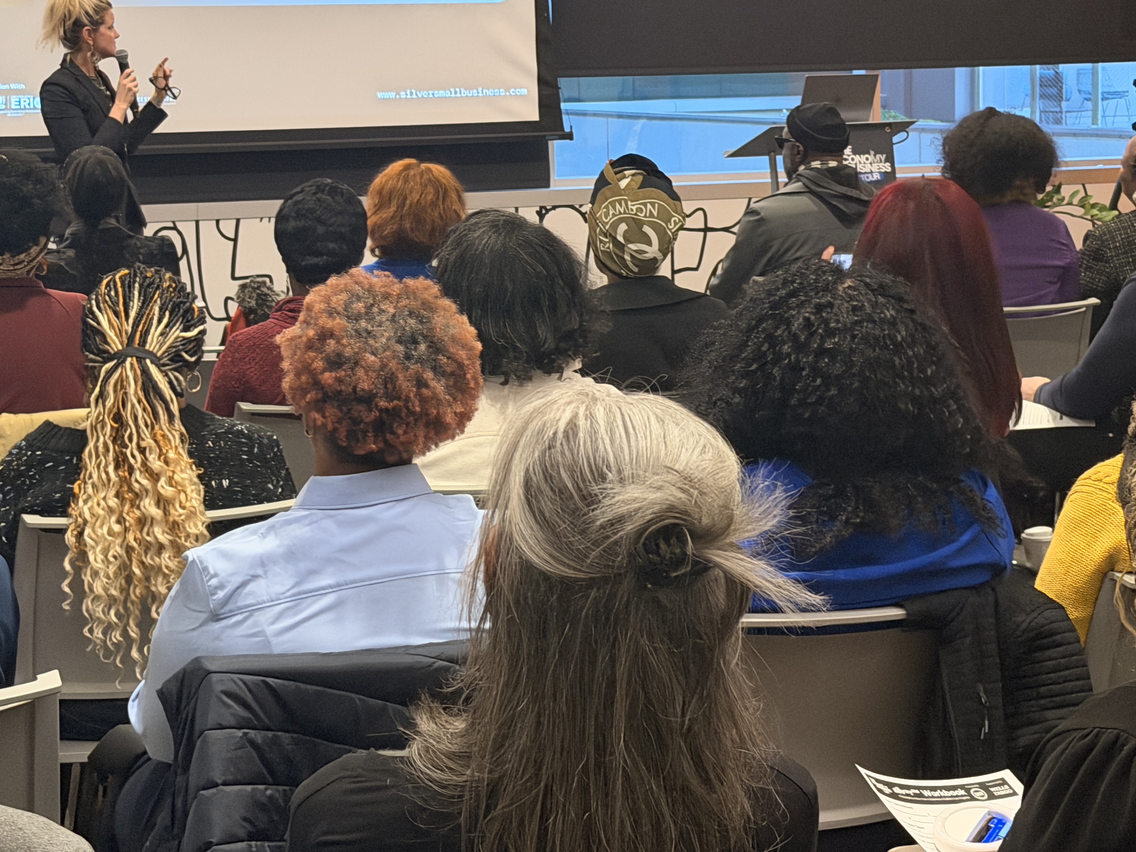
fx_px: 2658
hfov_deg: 24.1
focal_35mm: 81
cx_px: 566
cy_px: 253
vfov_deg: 18.1
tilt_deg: -4.4
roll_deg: +1.3
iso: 320
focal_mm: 6.76
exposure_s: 1/40
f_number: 1.78
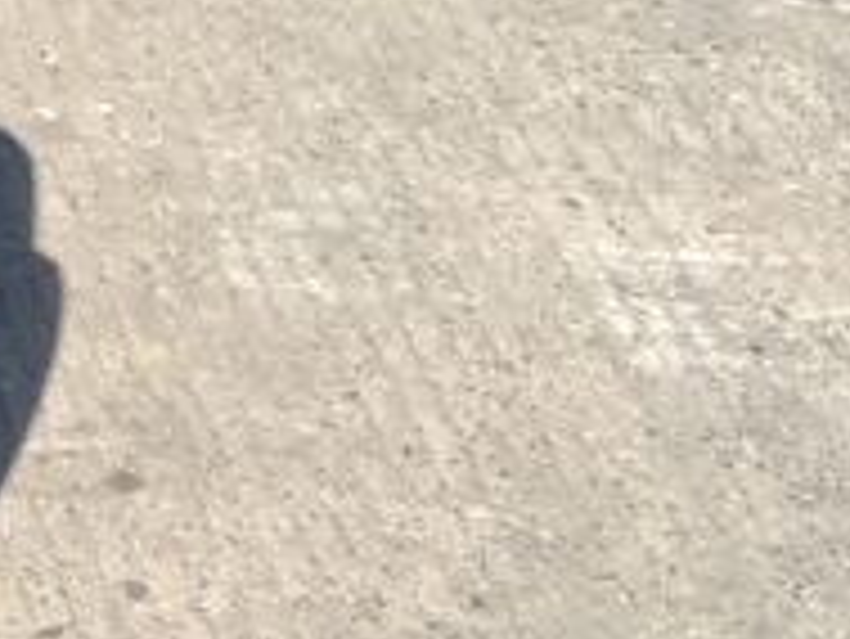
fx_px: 3858
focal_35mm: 157
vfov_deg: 9.1
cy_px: -468
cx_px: -801
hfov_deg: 11.4
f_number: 1.8
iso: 16
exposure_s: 1/1342
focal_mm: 3
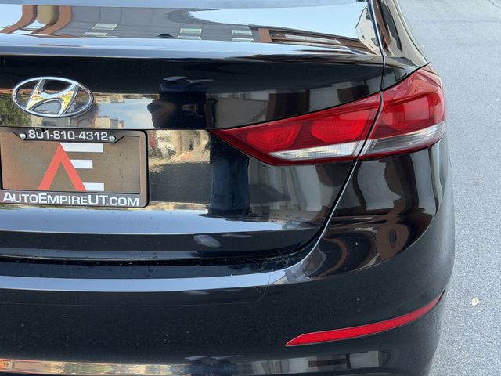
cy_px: 188
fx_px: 695
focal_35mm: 48
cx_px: 250
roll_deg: -1.6
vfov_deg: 30.3
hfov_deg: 39.7
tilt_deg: -20.9
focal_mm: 6.76
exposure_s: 1/218
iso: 160
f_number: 1.78
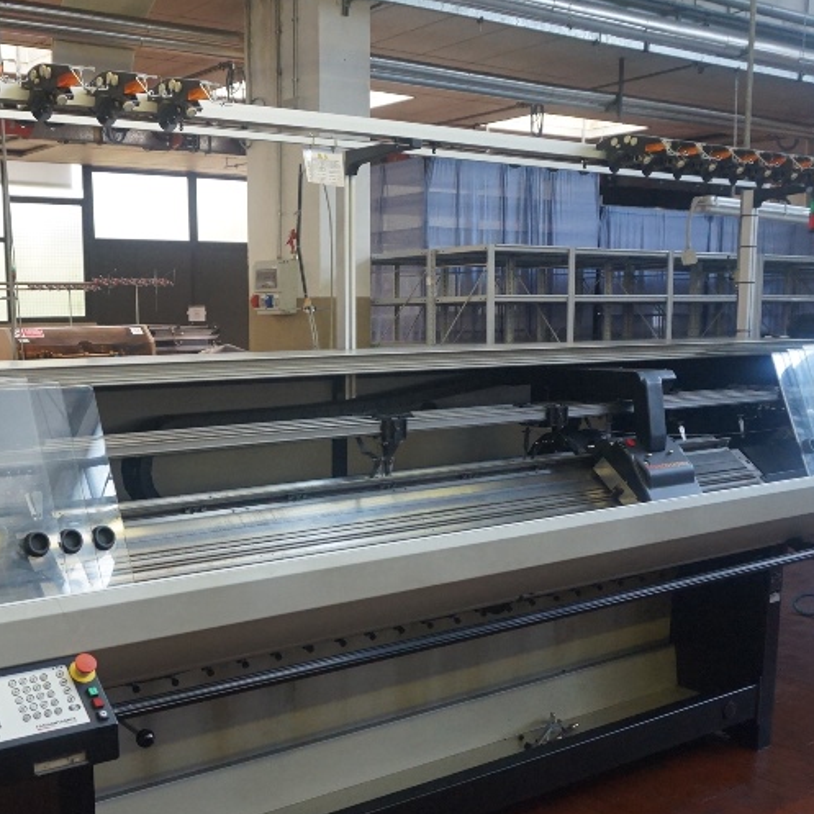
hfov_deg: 39.4
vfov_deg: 39.7
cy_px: 517
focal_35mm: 42
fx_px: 1117
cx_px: 252
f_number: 4
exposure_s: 1/160
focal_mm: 16
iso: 1250
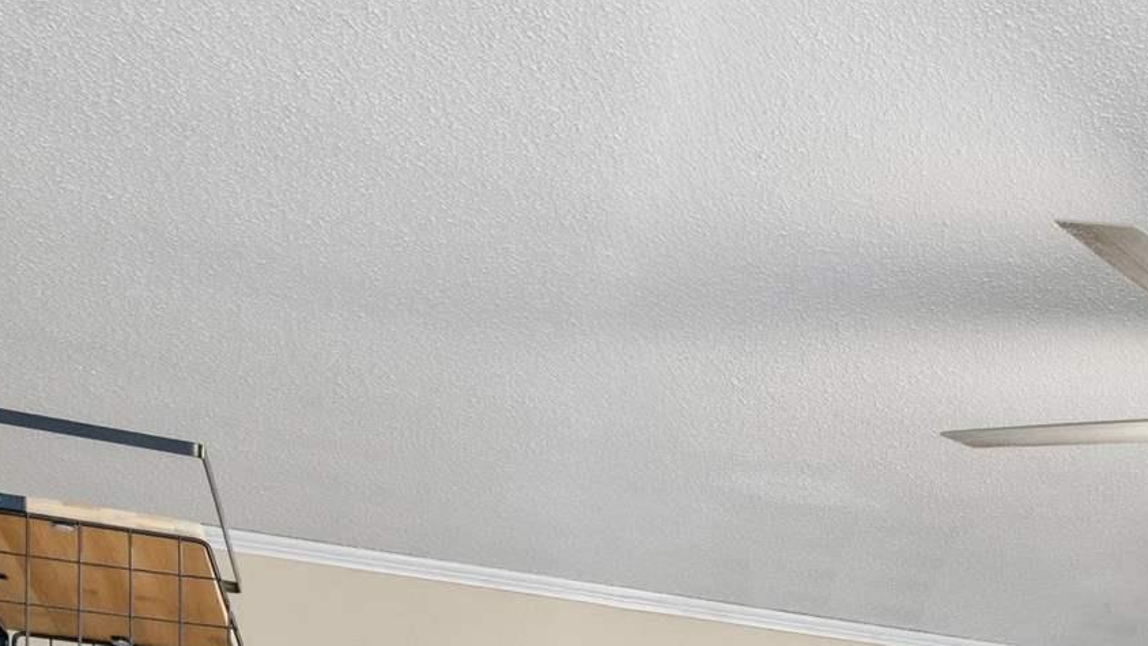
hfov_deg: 25.6
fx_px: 1857
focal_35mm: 61
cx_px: 1723
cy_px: 1201
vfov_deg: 16.3
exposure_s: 1
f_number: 13
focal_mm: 16
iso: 400
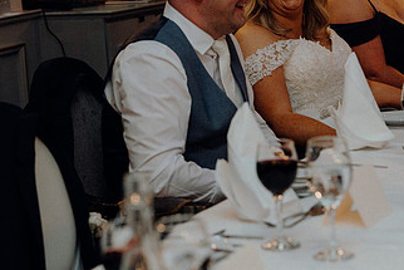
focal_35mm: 126
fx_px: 1415
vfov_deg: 10.9
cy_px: 87
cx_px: 248
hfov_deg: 16.2
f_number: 3.5
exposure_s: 1/160
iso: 2500
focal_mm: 70
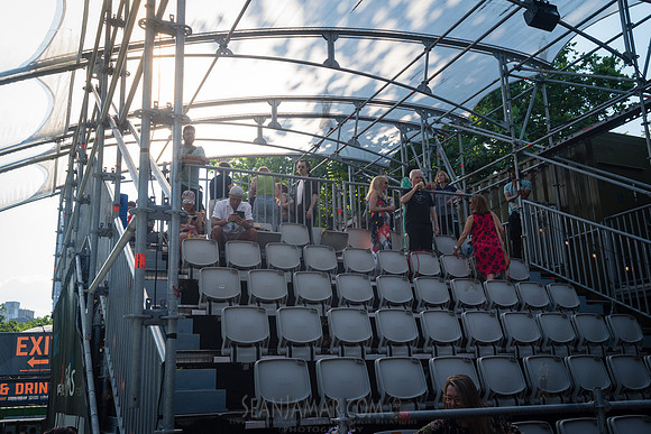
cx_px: 326
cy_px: 217
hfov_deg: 54.4
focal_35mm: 35
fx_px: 633
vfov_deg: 37.9
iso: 800
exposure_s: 1/640
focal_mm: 35
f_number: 9
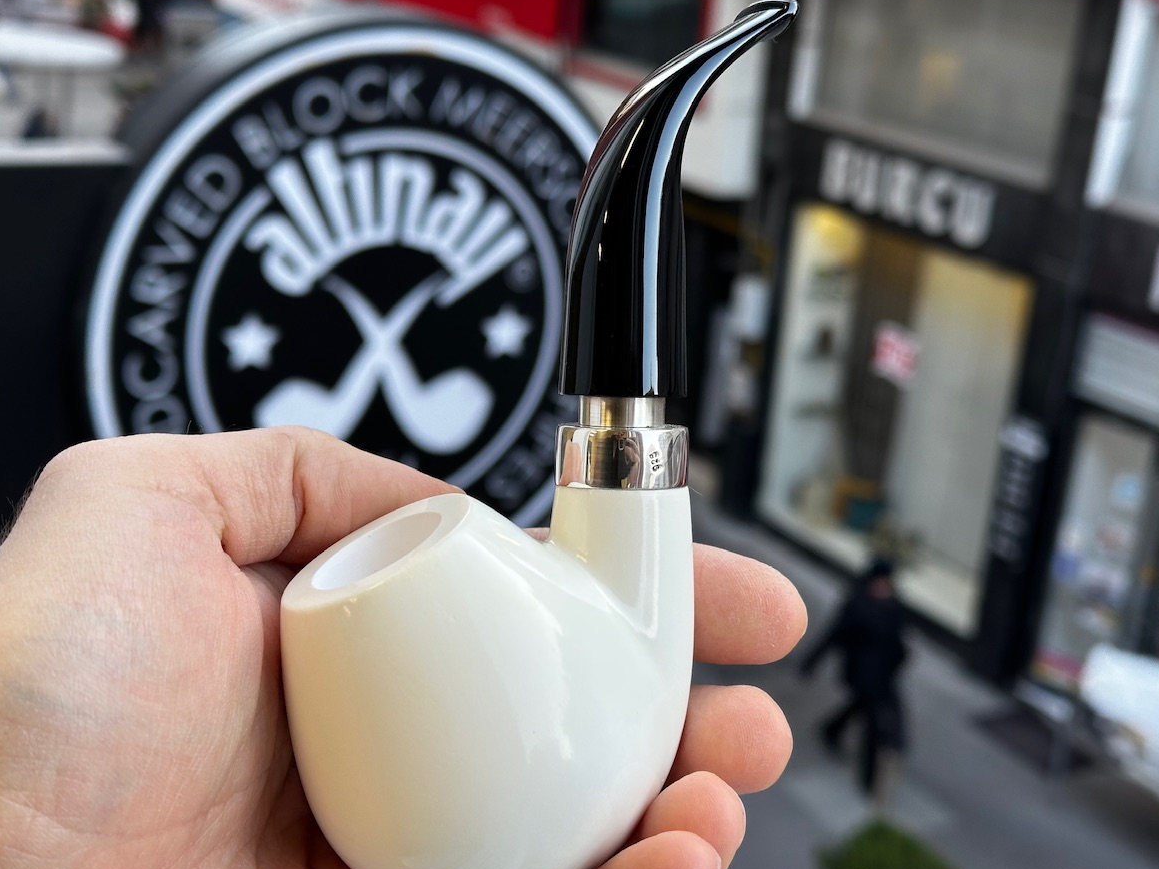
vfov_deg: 27.5
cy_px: 466
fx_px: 1774
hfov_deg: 36.2
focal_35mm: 53
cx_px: 542
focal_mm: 6.86
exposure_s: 1/110
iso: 40
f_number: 1.78
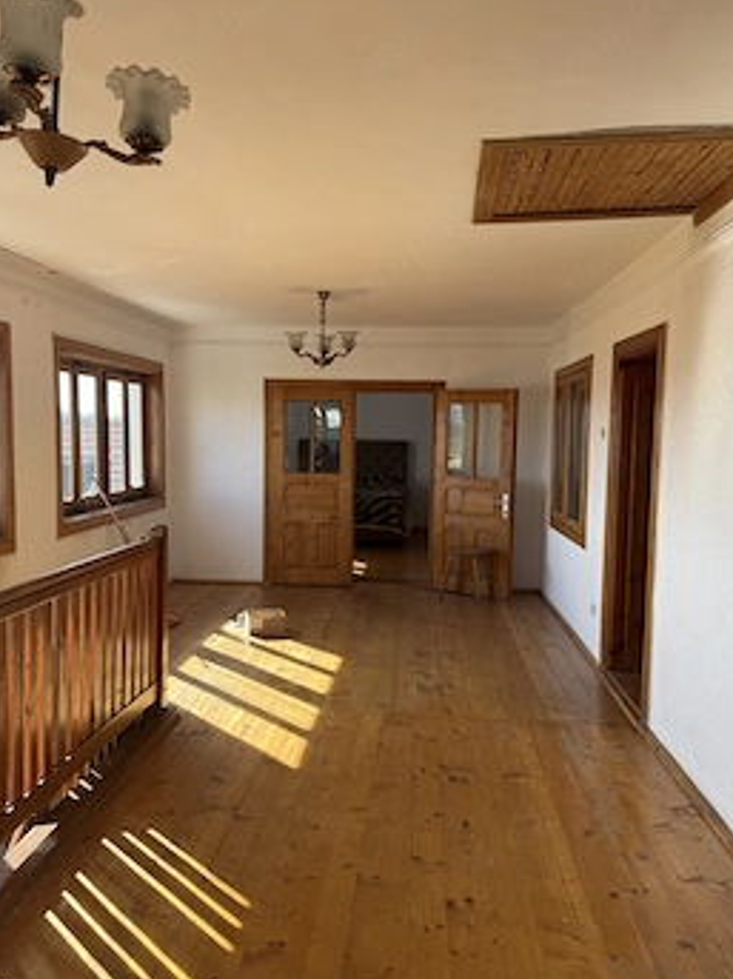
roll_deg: -1.4
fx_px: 791
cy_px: 491
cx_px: 351
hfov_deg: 49.7
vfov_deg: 63.5
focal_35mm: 28
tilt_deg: -3.1
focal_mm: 6.76
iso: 100
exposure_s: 1/456
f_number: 1.78
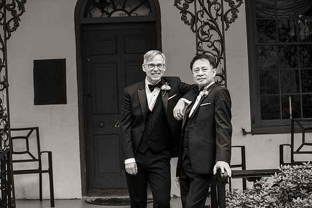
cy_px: 102
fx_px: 617
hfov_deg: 28.4
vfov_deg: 19.1
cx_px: 153
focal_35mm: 71
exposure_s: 1/800
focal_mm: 70
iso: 640
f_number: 3.5
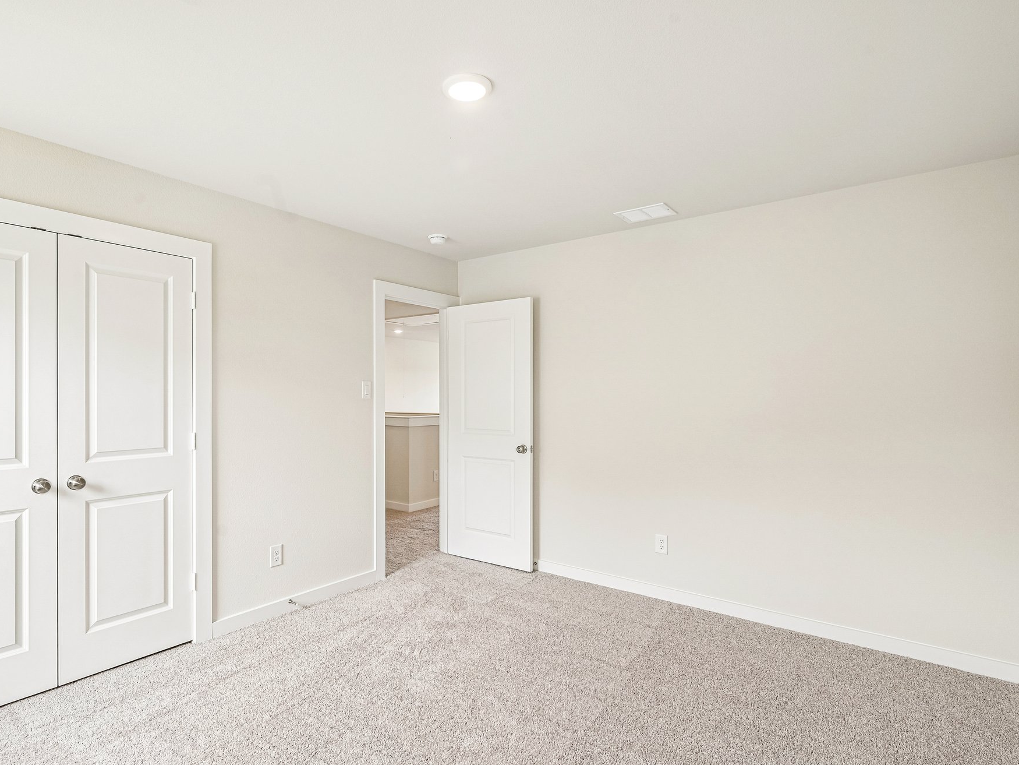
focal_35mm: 19
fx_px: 547
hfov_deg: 85.5
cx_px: 441
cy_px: 395
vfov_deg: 69.9
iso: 400
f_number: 8
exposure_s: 1/50
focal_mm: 16.5
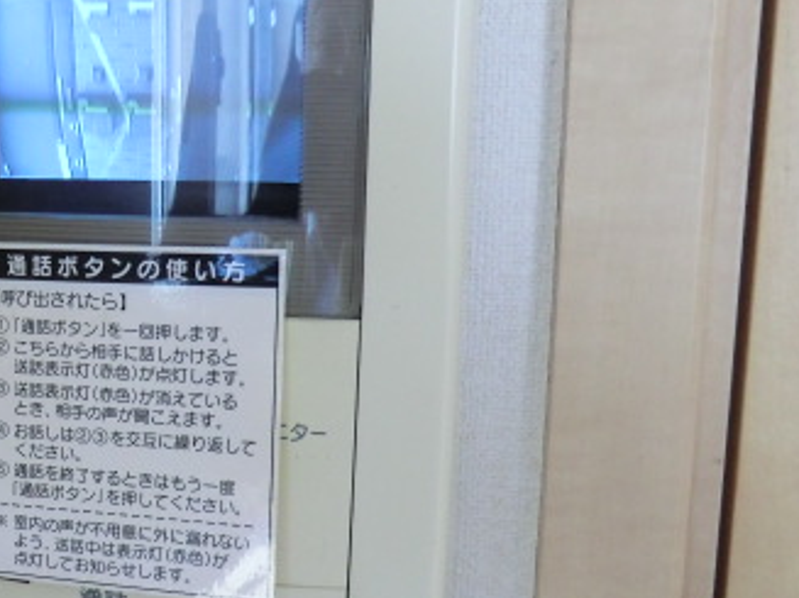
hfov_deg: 38.2
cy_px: 322
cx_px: 108
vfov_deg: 30.8
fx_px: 1084
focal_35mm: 47
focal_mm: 4.3
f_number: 3.2
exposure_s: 1/60
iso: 250
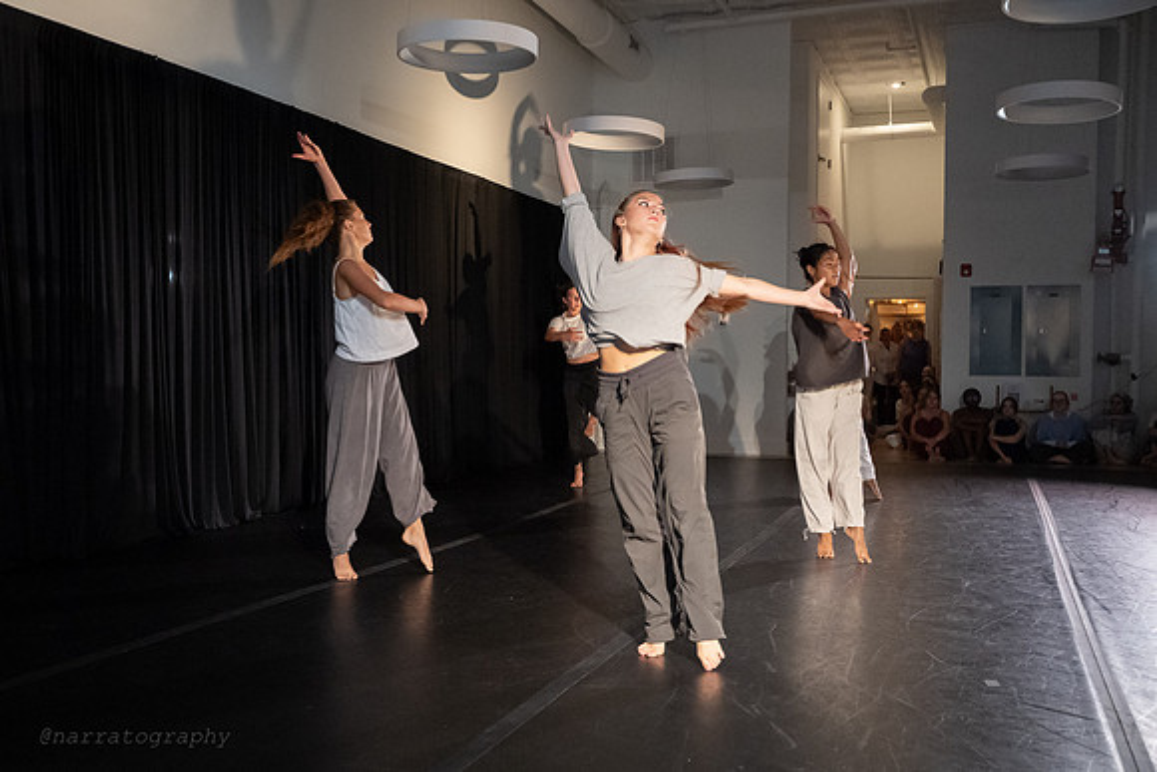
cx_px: 555
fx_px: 1107
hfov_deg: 55.2
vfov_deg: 38.4
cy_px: 396
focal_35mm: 34
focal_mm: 28
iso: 6400
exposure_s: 1/320
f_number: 4
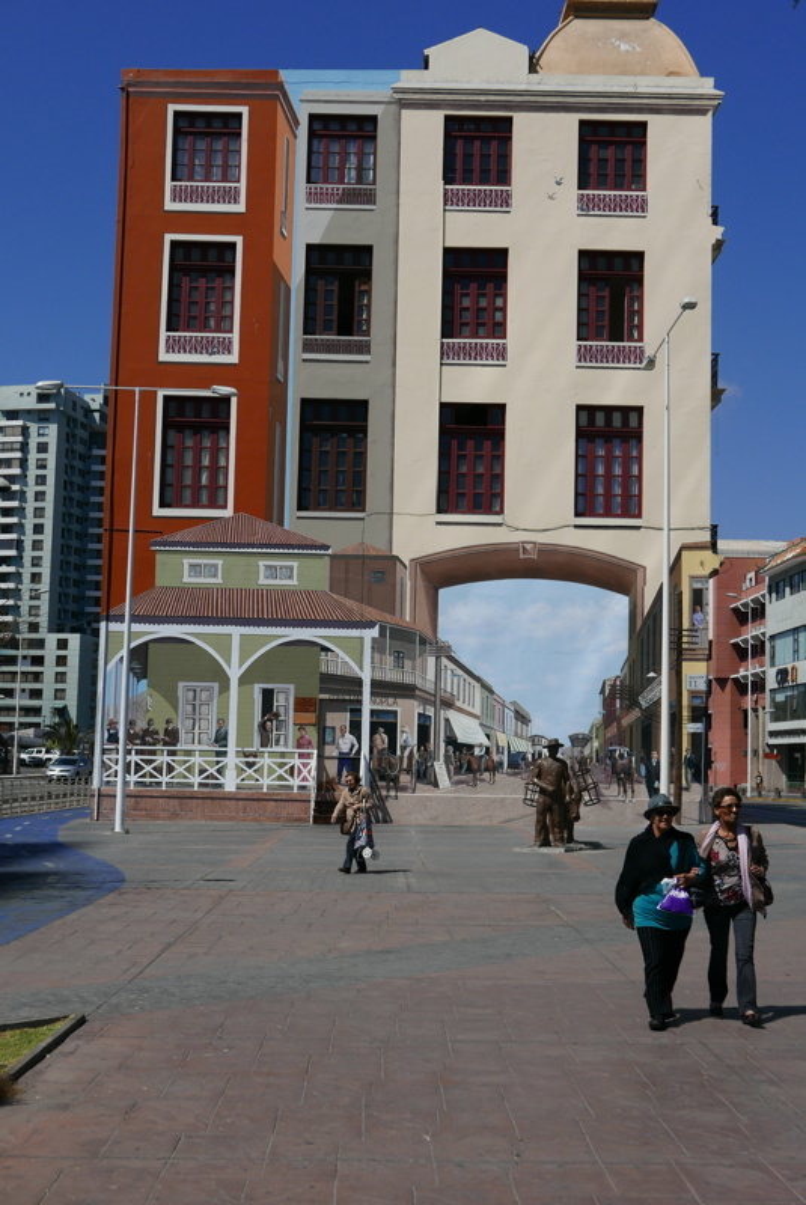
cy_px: 602
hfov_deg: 29.3
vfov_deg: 42.7
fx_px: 1541
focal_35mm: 46
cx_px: 403
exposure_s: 1/1600
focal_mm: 20.6
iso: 200
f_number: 5.6
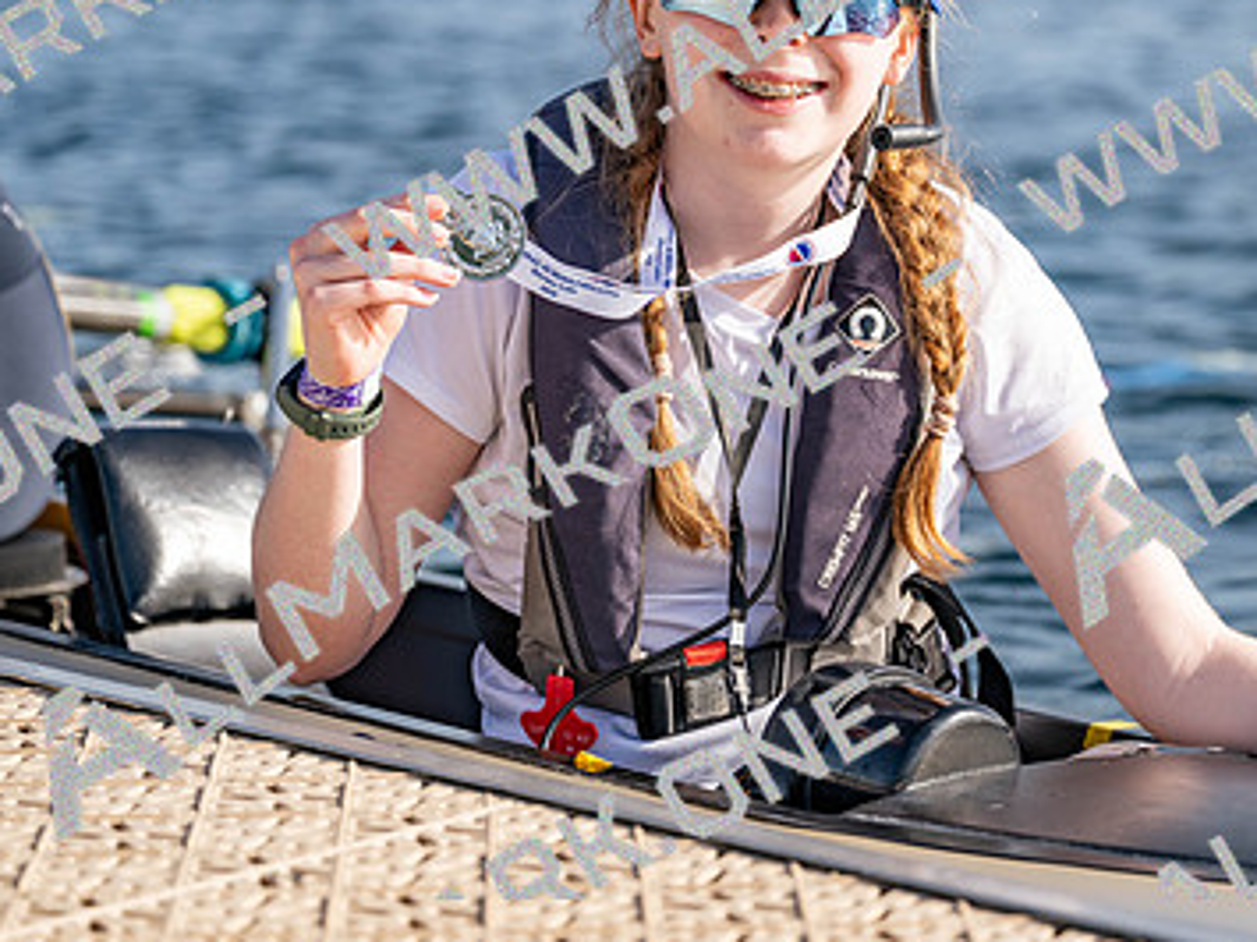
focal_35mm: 110
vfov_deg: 13.4
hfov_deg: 17.9
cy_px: 292
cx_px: 761
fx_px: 3993
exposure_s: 1/1600
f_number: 2.8
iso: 64
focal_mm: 70
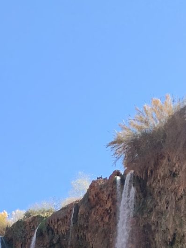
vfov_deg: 13.5
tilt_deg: +13.9
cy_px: 498
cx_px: -100
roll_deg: -1.2
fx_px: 896
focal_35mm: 125
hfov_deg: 11.3
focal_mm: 4.25
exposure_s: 1/431
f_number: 1.8
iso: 25
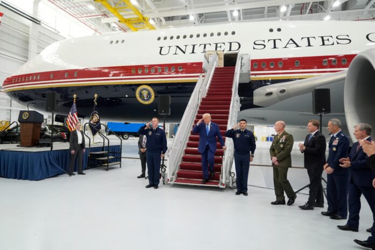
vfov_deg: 51.3
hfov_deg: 71.5
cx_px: 188
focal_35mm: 25
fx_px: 260
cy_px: 125
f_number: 2.8
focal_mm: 25
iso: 2500
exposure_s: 1/640
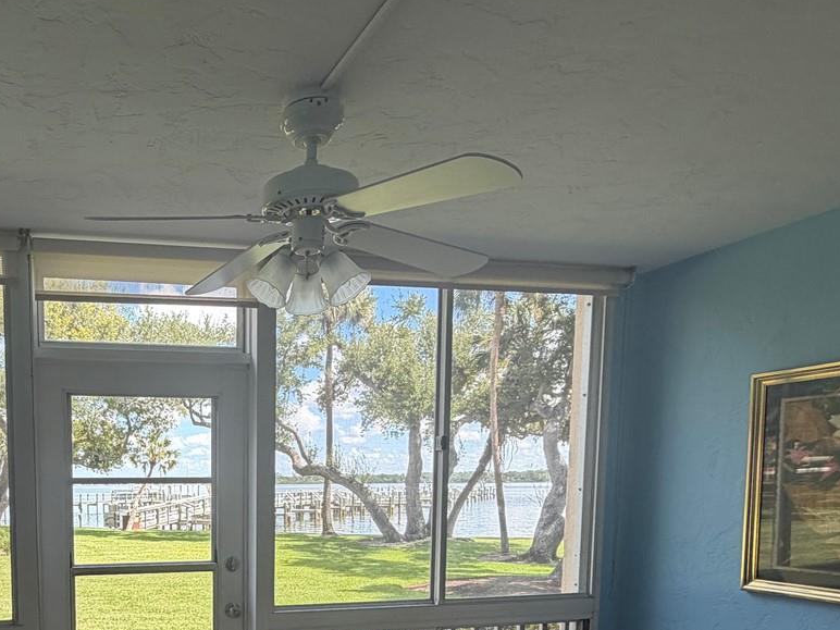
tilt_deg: -5.4
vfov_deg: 44.5
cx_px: 164
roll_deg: +1.2
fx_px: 704
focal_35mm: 29
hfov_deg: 57.0
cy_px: 551
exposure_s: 1/167
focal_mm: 2.22
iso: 40
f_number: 2.2
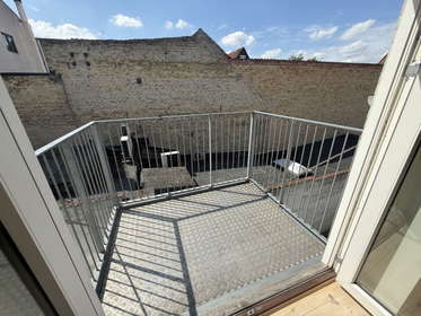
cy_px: 158
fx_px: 170
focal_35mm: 14
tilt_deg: -21.4
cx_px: 210
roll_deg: +1.2
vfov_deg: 85.7
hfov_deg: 102.0
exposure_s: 1/1189
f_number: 2.2
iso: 50
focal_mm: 2.22
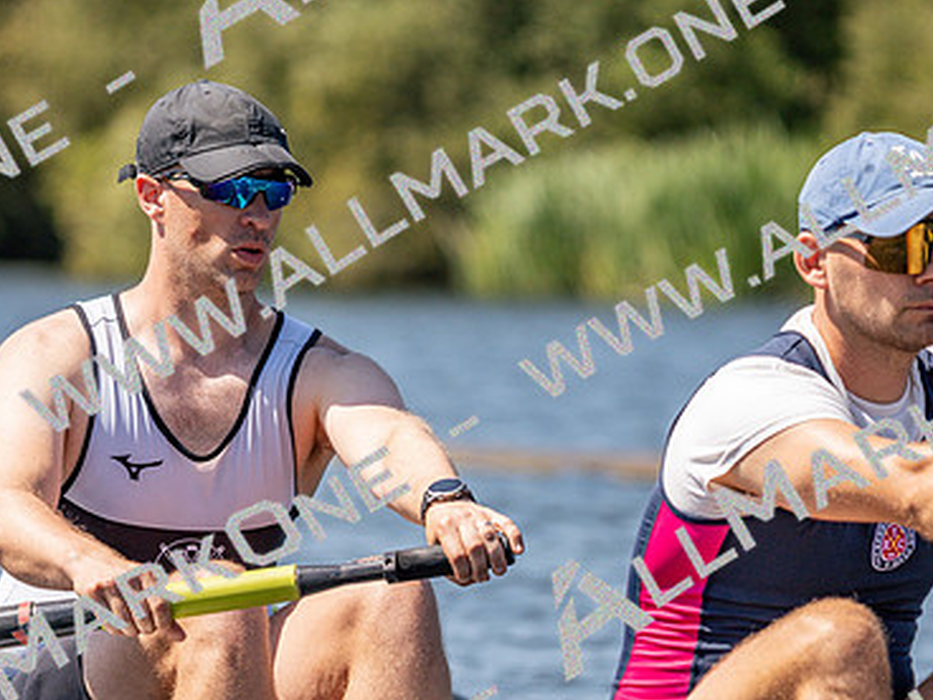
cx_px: 335
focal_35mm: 464
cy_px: 440
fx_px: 12506
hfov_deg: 4.3
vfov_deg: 3.2
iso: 320
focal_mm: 306
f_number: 6.3
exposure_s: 1/2000
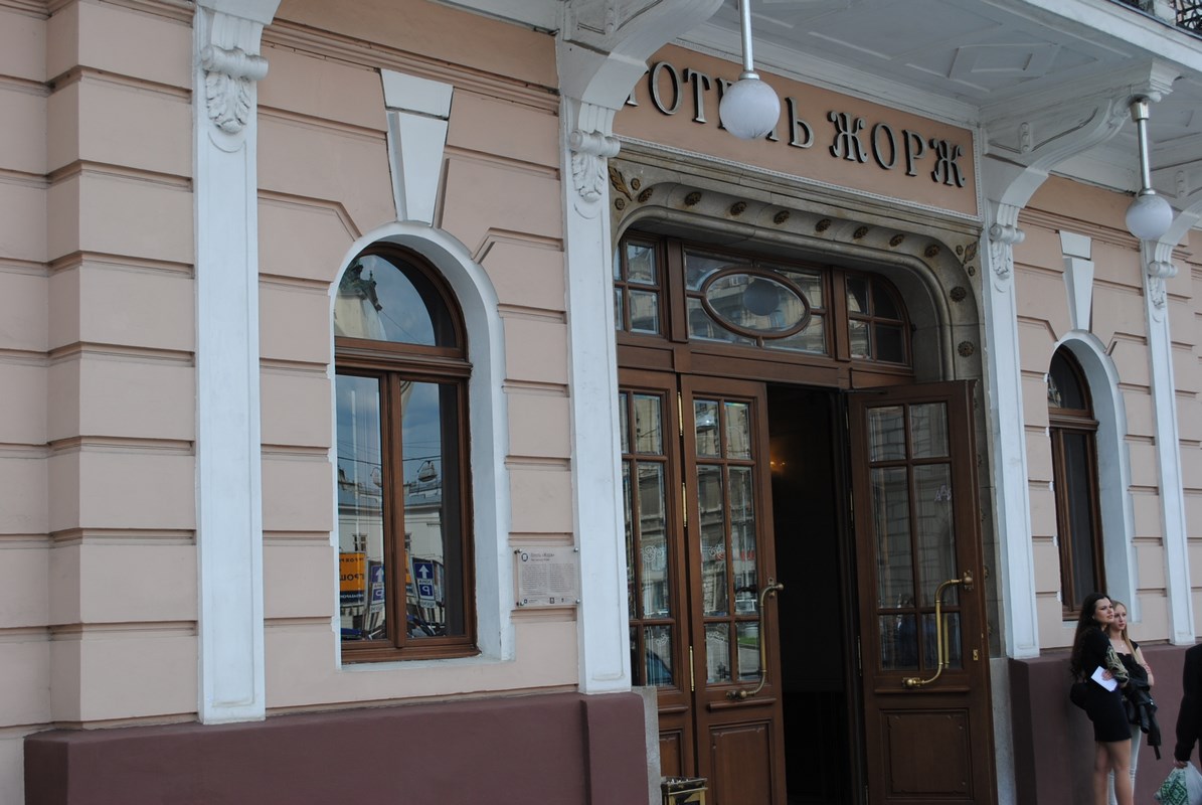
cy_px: 402
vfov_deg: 26.6
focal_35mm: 51
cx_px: 601
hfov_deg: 38.8
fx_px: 1705
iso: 100
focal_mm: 34
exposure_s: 1/160
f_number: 6.3
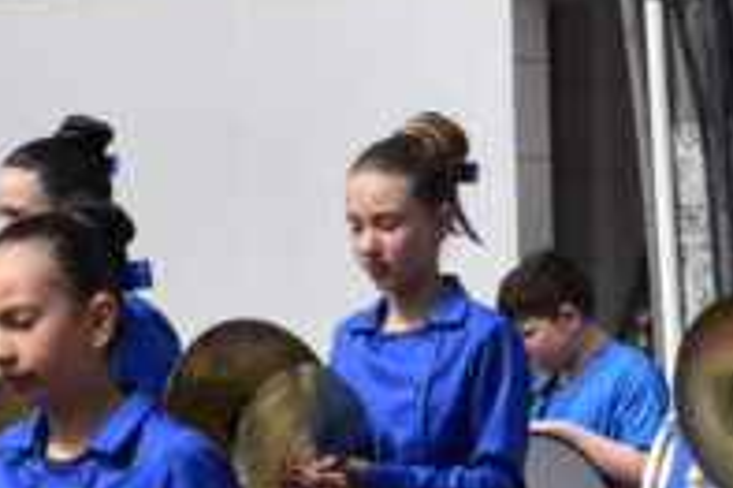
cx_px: 1537
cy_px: 516
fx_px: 3804
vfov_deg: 7.3
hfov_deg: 10.1
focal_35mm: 187
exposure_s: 1/400
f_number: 10
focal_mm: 24
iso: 200
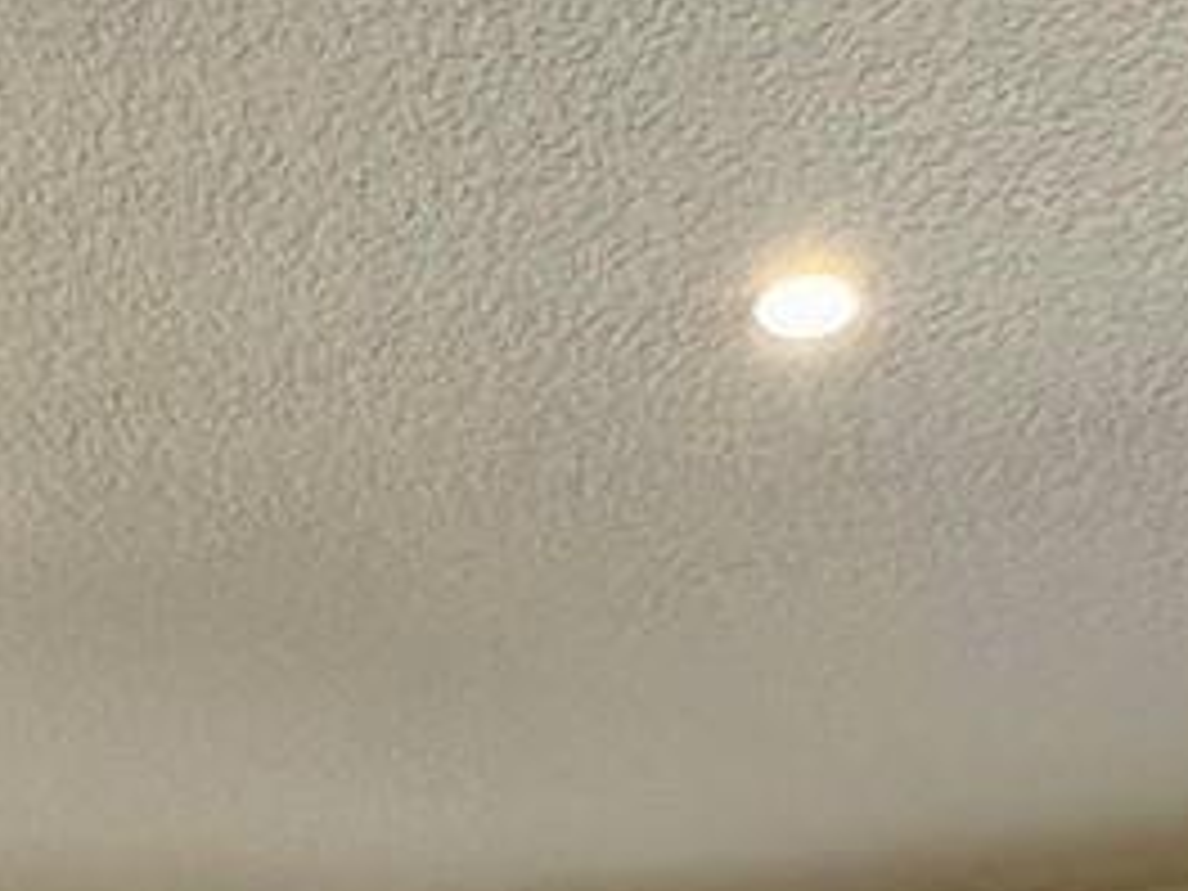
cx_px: 176
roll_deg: +2.0
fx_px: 2917
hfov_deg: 22.6
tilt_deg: +1.9
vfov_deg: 15.8
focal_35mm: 85
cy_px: 1390
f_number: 2.2
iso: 250
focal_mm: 2.22
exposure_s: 1/120
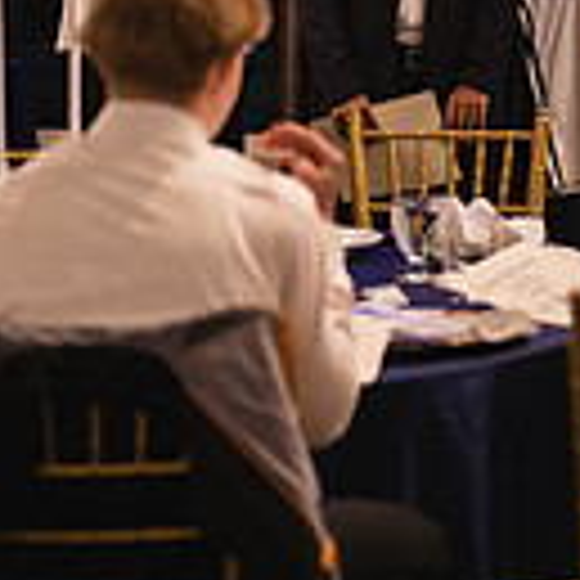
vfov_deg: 8.4
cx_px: 1151
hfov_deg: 8.1
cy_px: -126
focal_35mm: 205
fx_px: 3886
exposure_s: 1/400
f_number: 1.2
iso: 1250
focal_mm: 50
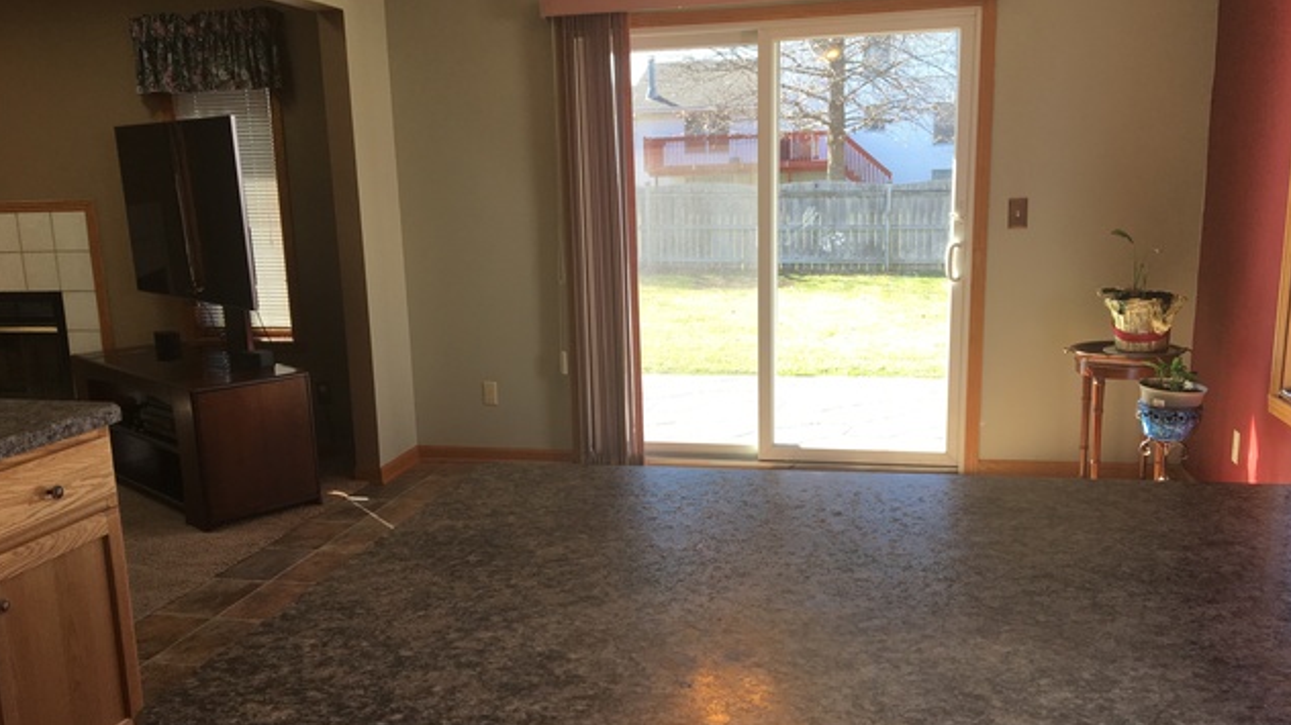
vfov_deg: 36.6
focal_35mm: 32
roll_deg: +1.3
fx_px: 1095
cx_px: 643
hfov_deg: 61.0
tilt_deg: -13.2
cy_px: 421
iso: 25
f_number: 2.2
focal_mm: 4.15
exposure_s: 1/120
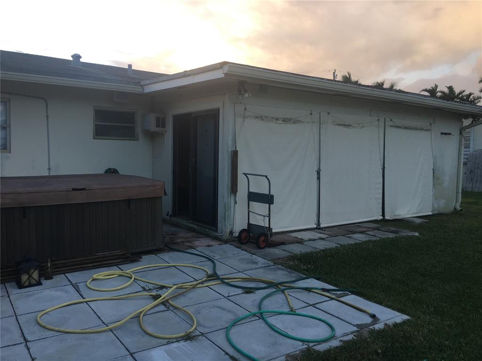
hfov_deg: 61.7
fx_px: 404
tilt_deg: -0.8
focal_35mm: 29
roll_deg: -0.9
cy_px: 180
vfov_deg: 48.2
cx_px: 241
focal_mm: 4.15
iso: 25
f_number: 2.2
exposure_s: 1/126
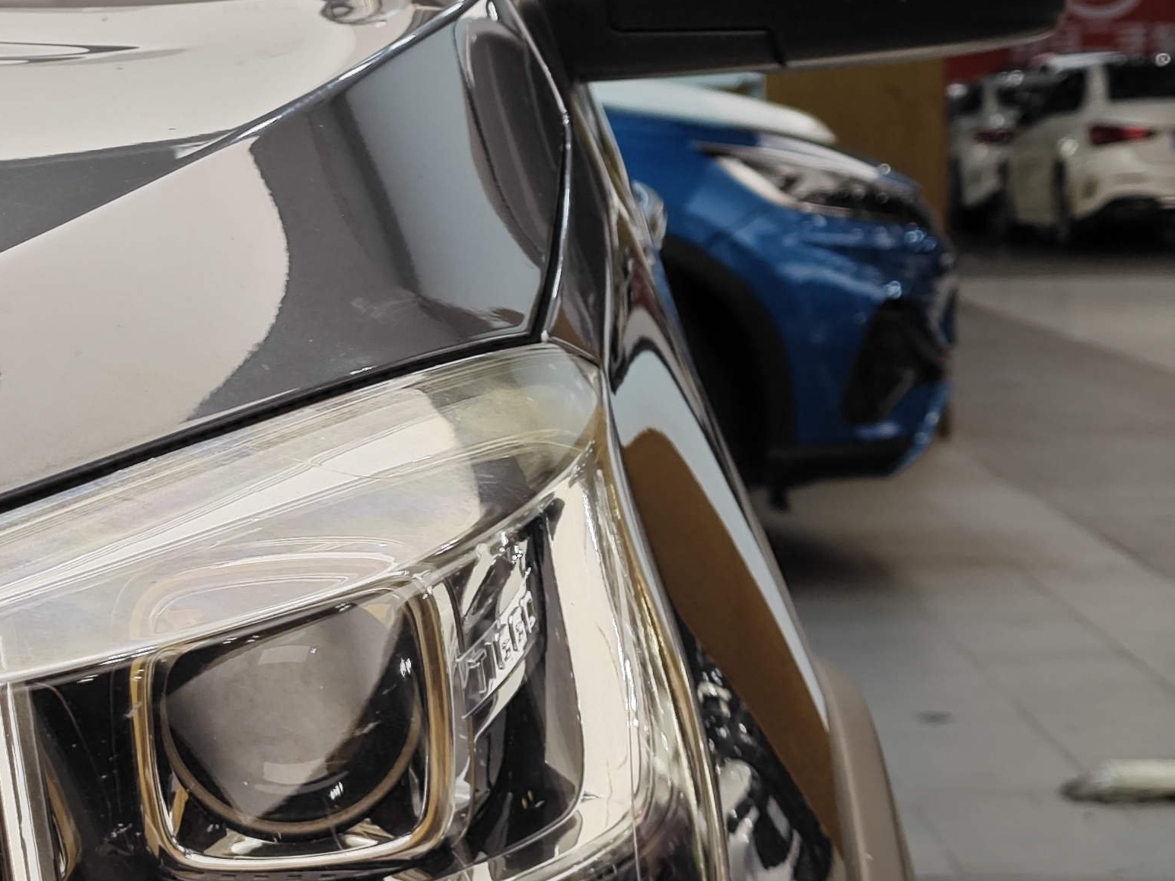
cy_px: 296
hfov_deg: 16.1
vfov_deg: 12.1
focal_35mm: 122
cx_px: 368
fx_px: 4141
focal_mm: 8.7
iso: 125
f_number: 1.9
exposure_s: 1/100
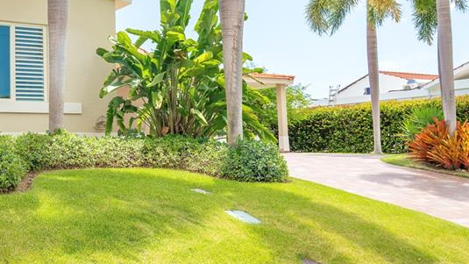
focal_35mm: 48
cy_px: 78
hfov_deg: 41.5
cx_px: 112
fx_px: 597
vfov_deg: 24.7
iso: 100
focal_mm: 24
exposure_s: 1/160
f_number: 6.3
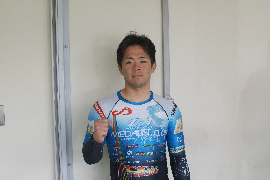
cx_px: 135
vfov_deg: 29.9
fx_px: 337
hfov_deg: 43.6
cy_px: 90
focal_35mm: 45
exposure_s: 1/200
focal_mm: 30
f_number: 2.8
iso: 100
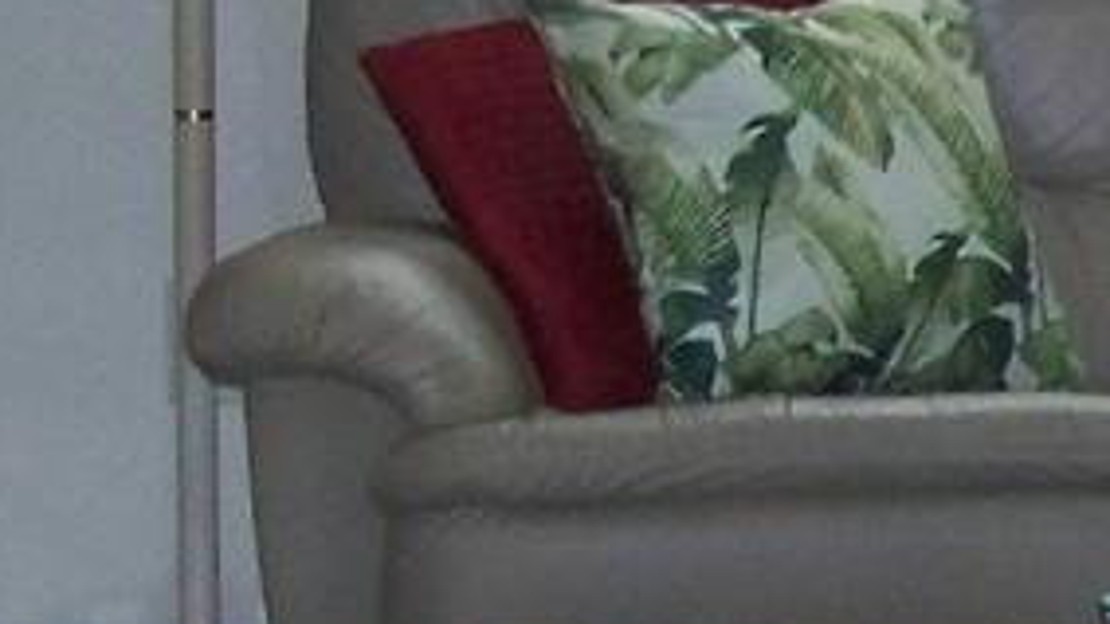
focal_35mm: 222
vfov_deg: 5.5
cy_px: 644
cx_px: 1298
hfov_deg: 9.6
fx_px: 6532
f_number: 2.8
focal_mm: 5.85
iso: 200
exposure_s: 1/30
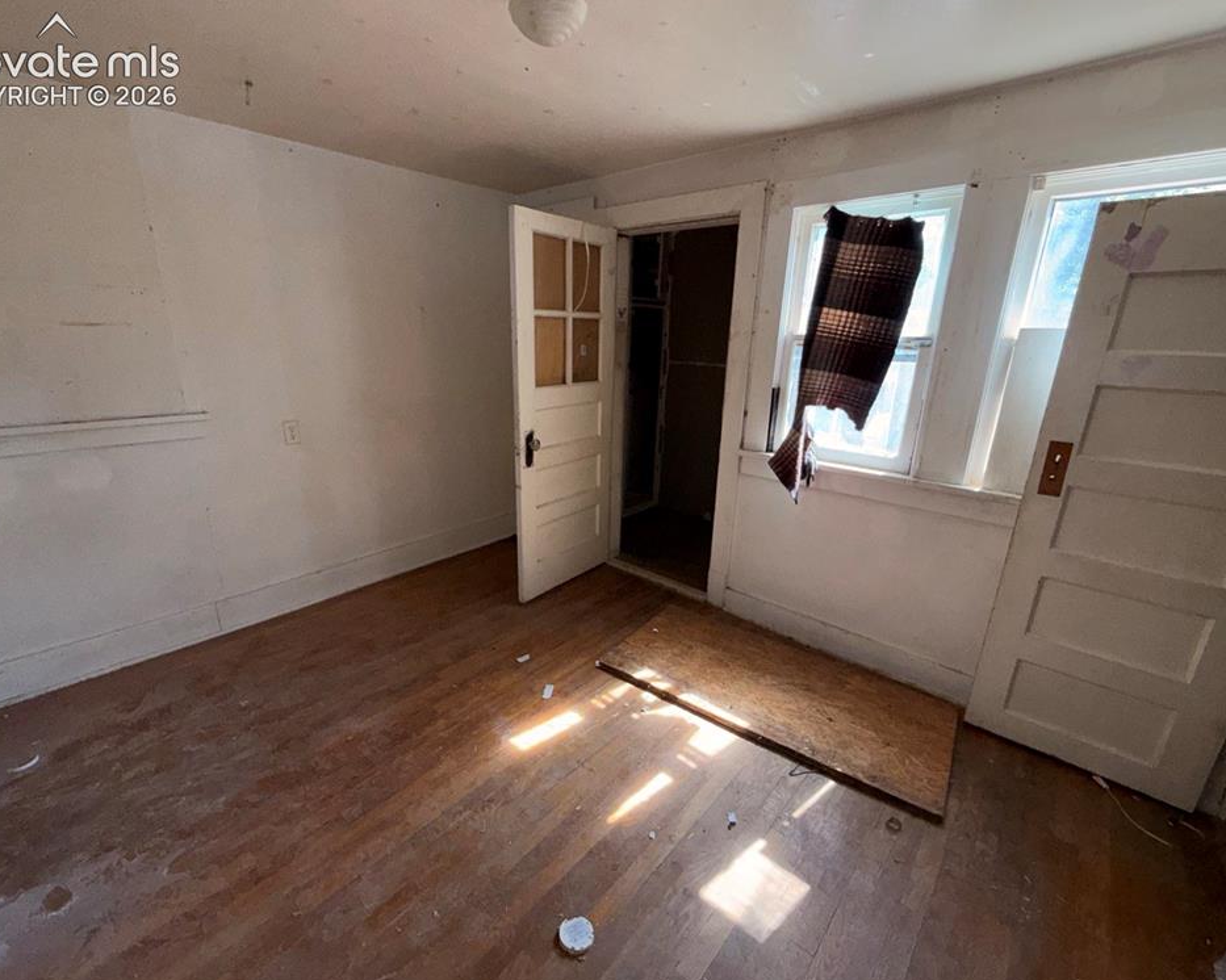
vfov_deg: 84.0
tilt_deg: -16.9
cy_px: 494
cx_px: 595
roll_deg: -1.0
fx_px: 544
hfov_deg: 96.8
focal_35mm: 15
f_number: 2.2
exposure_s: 1/122
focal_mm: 2.22
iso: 80
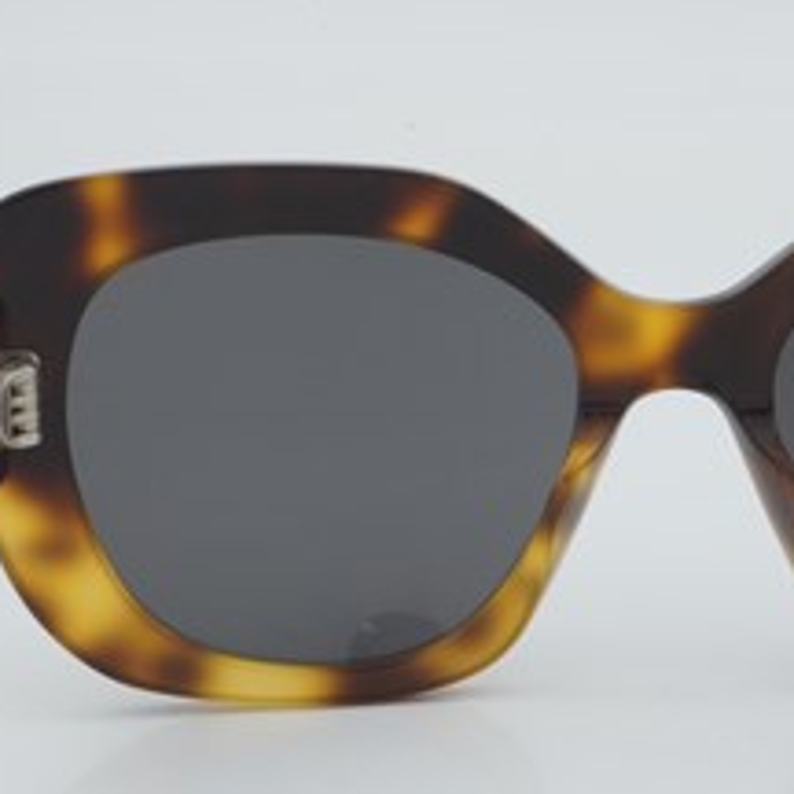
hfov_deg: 13.4
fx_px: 3368
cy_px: 401
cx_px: 680
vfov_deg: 13.4
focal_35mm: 130
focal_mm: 55
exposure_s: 1/3
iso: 100
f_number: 32
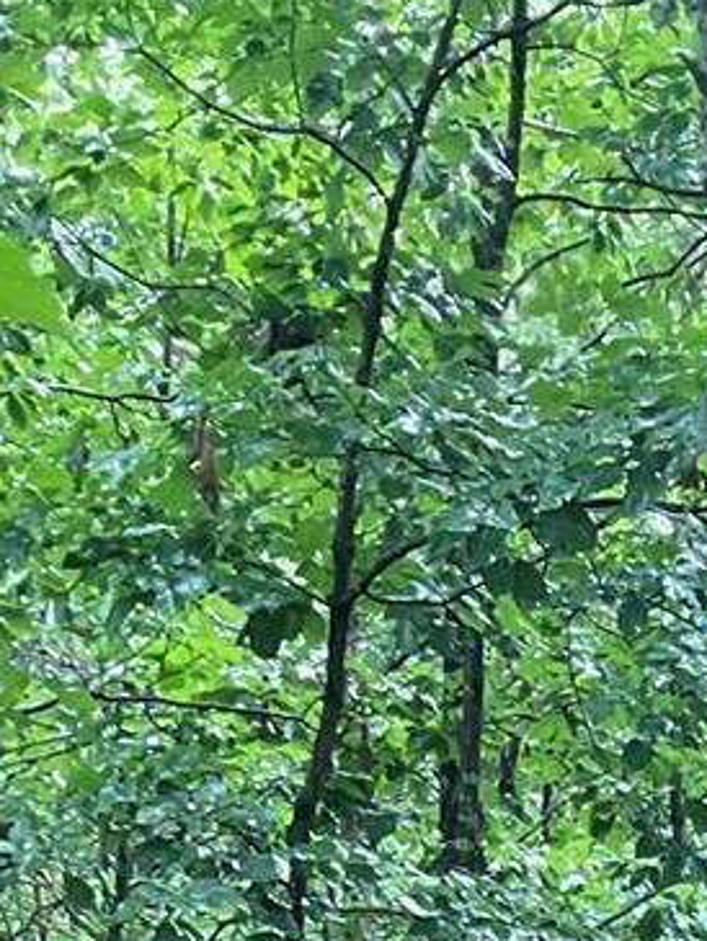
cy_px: 1921
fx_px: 3320
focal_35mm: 122
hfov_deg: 11.4
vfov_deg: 13.6
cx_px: 1236
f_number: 1.8
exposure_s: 1/60
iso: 64
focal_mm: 3
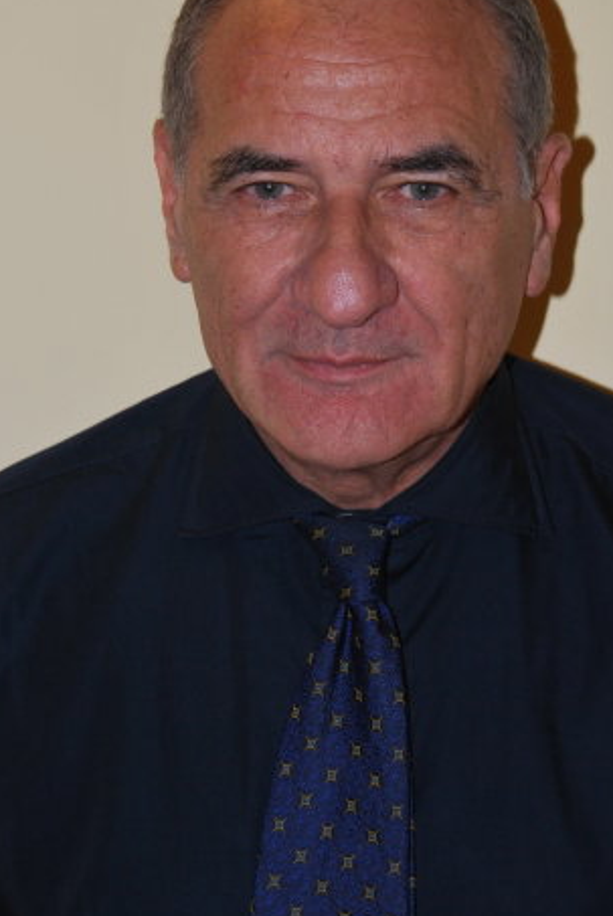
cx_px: 348
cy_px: 378
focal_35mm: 106
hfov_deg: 12.9
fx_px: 2701
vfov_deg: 19.2
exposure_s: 1/60
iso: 200
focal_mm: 50
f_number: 5.6
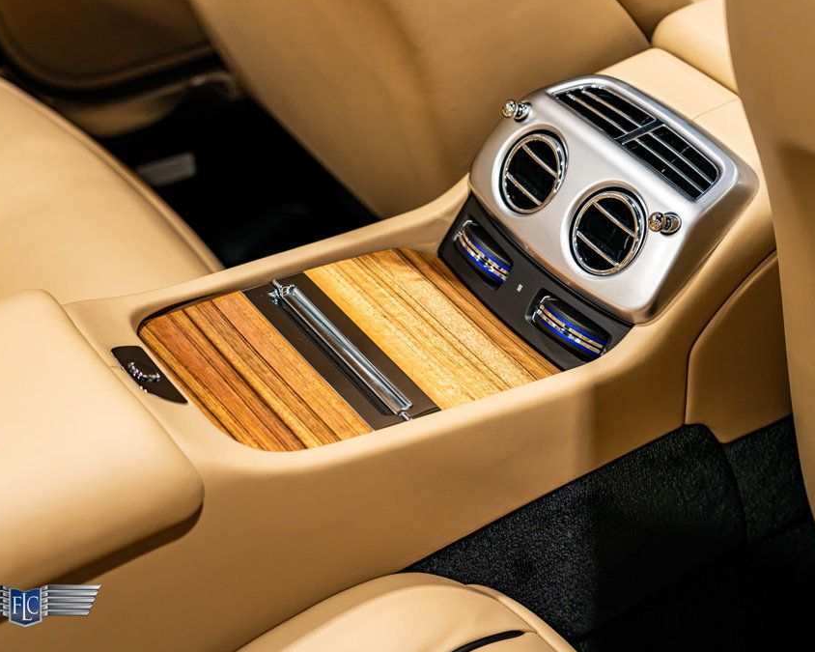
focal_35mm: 74
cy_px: 325
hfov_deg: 25.7
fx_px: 1785
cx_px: 406
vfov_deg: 20.7
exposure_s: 1/80
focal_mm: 65
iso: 1250
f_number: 4
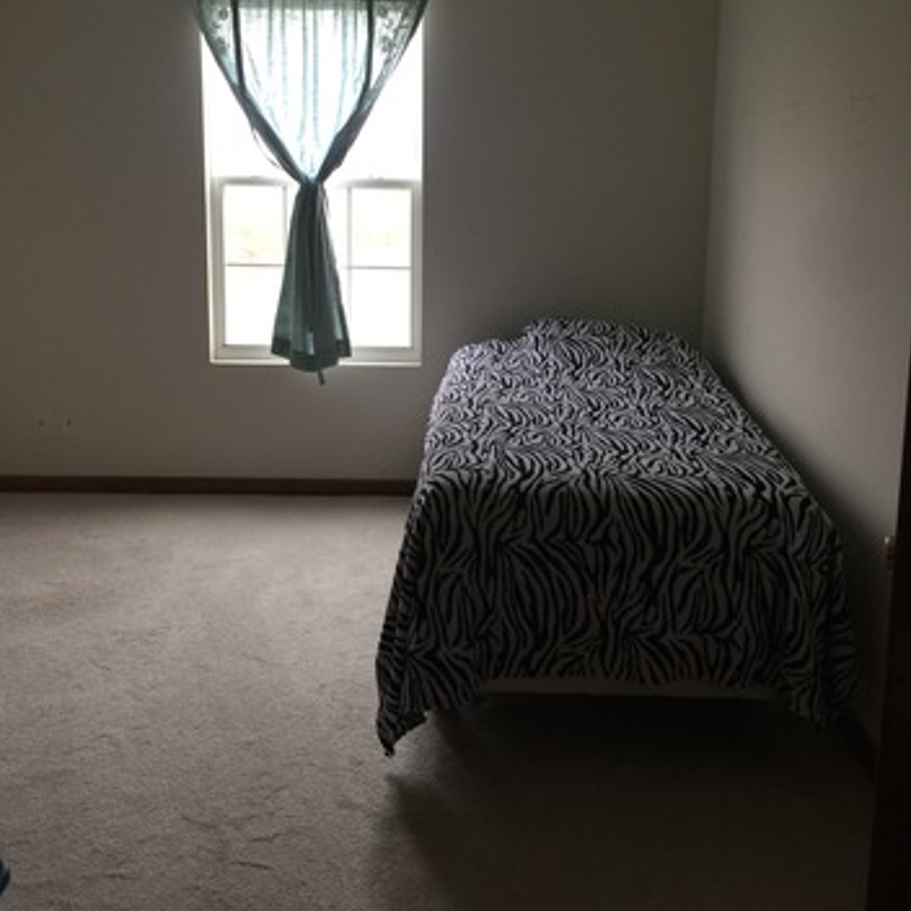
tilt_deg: -8.1
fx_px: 1042
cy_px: 349
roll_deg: +1.1
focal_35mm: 35
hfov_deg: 47.2
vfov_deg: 46.9
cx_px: 448
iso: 32
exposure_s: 1/30
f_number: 2.2
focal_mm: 4.15
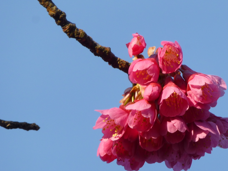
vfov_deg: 2.0
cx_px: 170
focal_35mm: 741
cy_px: 106
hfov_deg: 2.7
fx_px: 4881
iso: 100
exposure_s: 1/125
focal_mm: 86
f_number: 6.4
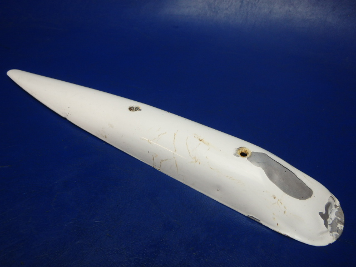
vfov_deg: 49.7
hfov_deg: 63.4
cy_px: 134
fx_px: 288
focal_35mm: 28
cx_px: 178
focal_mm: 5
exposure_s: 1/50
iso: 200
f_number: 3.9
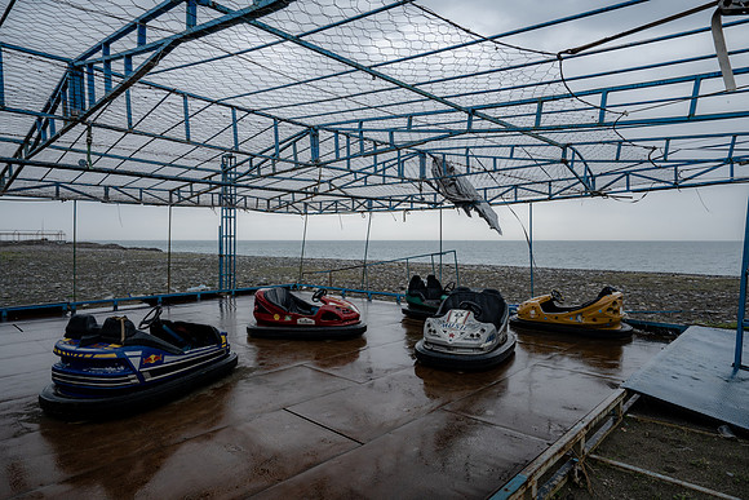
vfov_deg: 61.7
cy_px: 250
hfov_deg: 83.6
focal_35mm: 20
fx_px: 419
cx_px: 374
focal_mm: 20
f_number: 22
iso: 320
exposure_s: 1/30
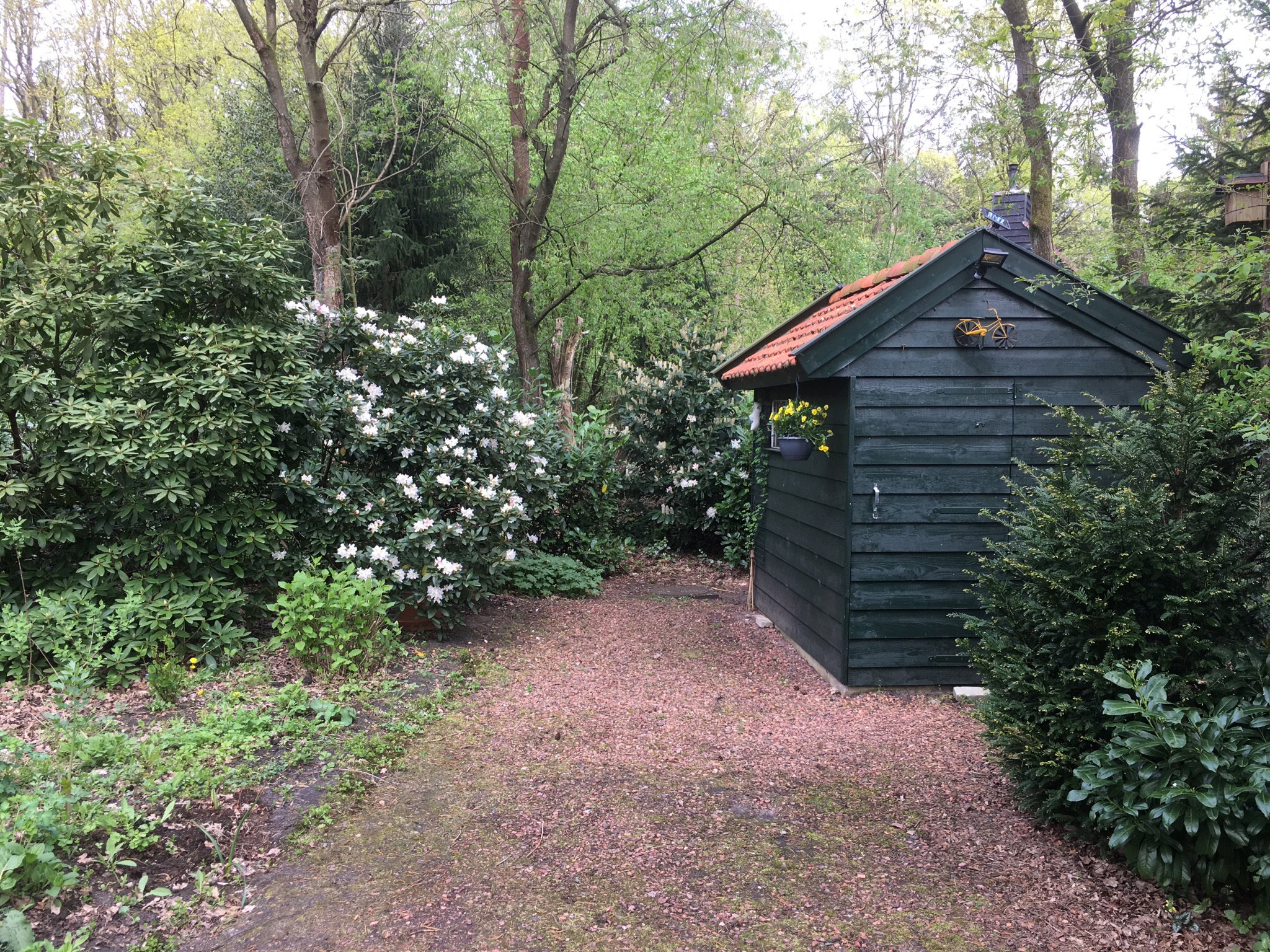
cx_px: 635
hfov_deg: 61.7
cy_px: 476
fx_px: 1064
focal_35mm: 29
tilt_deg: -2.5
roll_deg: -2.2
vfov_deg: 48.2
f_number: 2.2
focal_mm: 4.15
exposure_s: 1/122
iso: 25
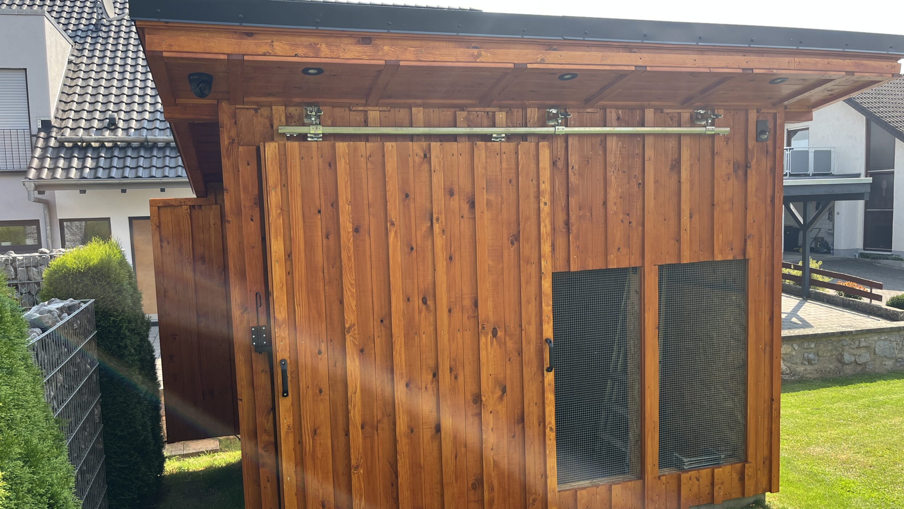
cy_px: 276
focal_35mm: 29
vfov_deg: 40.2
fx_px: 695
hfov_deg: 66.1
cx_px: 452
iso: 50
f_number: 1.6
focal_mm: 5.1
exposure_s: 1/639
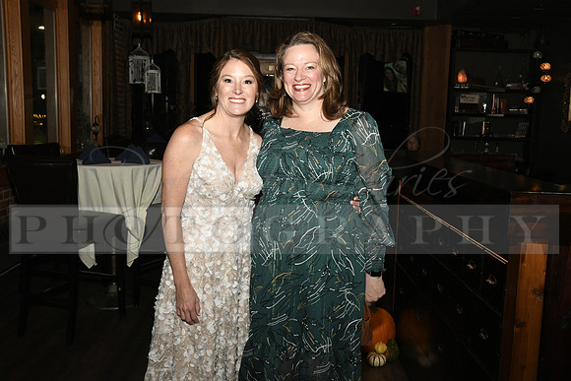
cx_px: 286
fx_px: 603
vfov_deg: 35.1
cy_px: 190
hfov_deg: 50.7
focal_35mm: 38
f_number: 11
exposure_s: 1/60
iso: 6400
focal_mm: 38
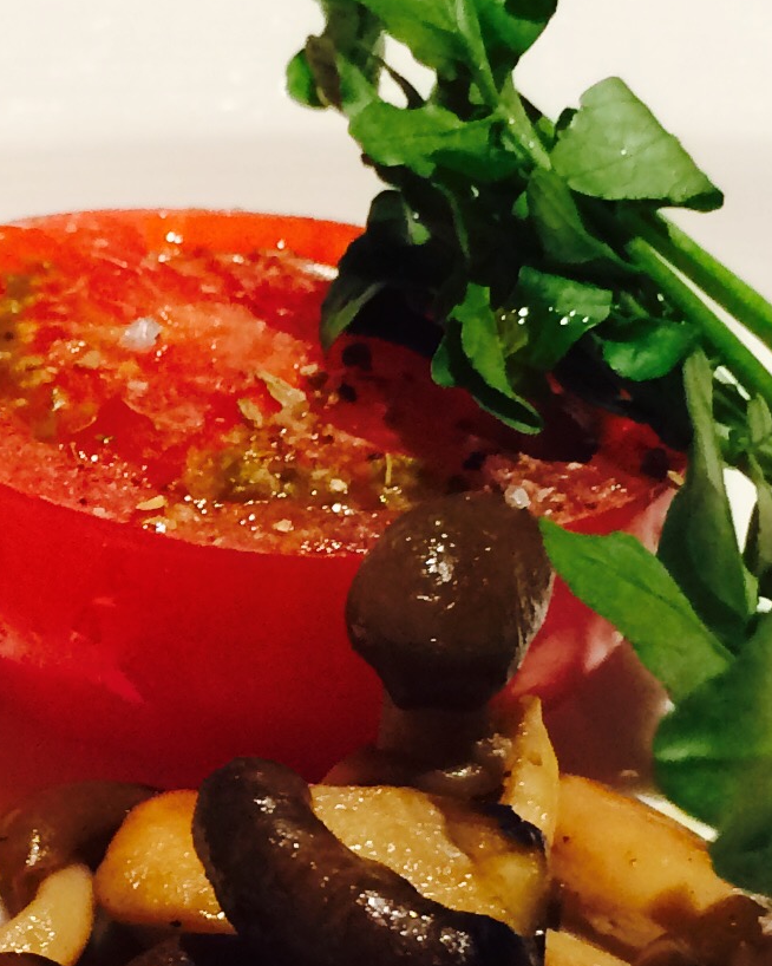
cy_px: 729
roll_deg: -1.9
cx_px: 83
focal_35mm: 113
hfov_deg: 13.5
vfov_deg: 16.9
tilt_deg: -34.7
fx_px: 3229
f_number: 2.2
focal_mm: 4.15
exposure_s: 1/30
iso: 100
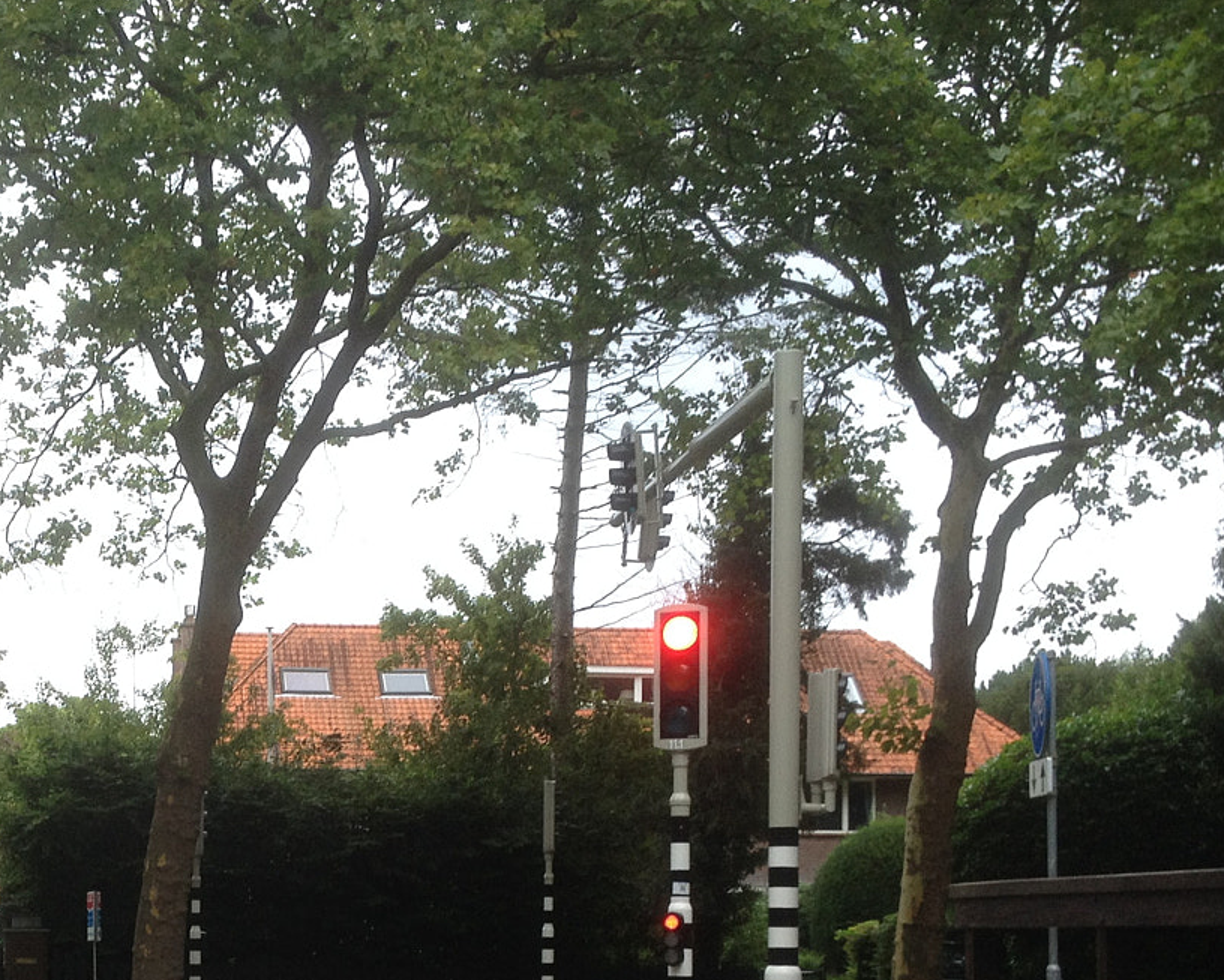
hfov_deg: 27.6
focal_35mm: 67
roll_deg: -1.0
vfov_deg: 22.3
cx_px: 195
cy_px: 870
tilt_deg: +1.6
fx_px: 2427
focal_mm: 4.28
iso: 50
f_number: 2.4
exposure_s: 1/177
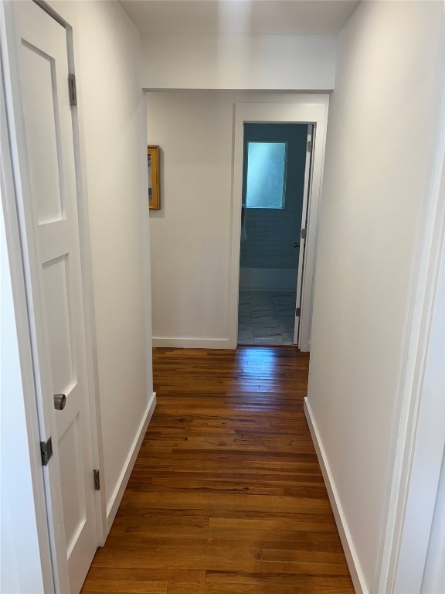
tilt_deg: -14.1
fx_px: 446
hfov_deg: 53.1
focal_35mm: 26
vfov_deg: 67.3
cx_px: 222
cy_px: 297
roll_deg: -2.1
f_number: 1.6
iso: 80
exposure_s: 1/120
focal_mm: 5.96
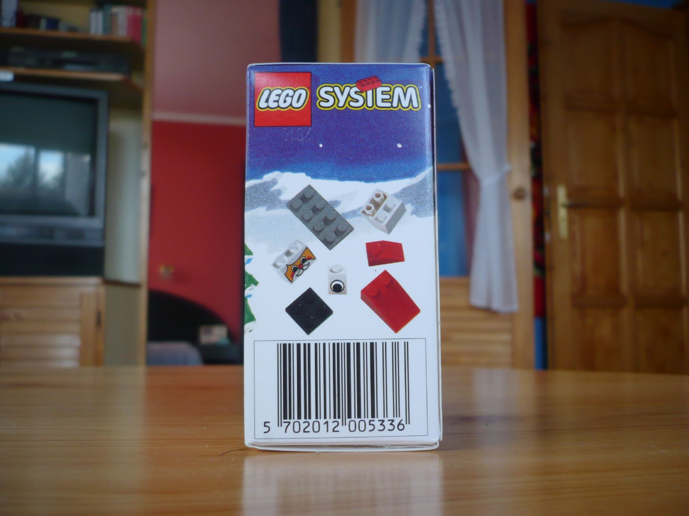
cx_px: 344
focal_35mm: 35
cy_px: 258
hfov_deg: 52.6
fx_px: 697
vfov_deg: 40.7
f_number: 2.8
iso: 100
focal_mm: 5.8
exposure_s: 1/50
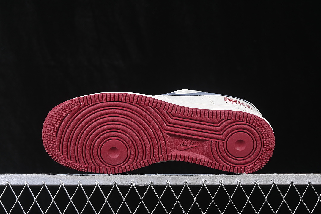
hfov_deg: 27.0
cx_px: 160
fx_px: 669
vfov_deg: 18.2
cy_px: 107
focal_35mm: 75
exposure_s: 1/80
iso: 160
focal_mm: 50
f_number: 7.1
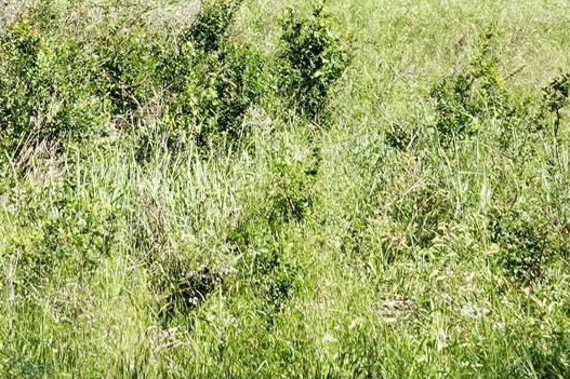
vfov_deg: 12.5
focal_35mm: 99
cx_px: 90
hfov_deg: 20.3
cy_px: -330
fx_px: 1567
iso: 100
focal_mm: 8.8
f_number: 4
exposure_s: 1/400
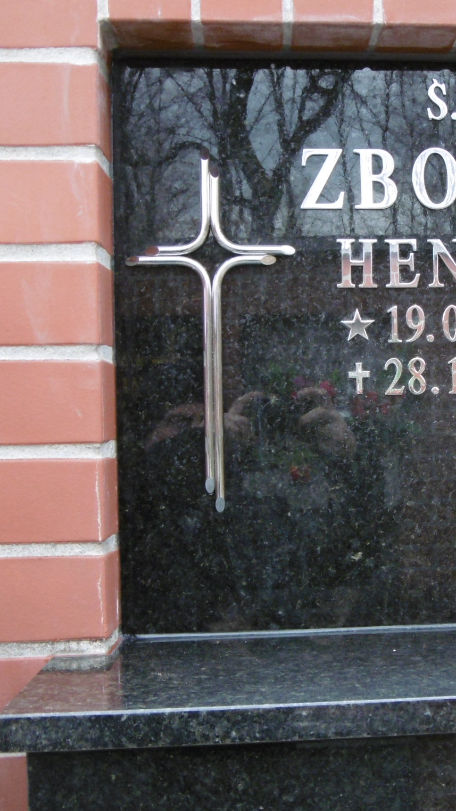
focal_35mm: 63
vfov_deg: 33.3
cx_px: 442
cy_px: 408
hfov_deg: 18.7
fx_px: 1354
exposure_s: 1/60
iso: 250
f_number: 3.8
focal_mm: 7.7
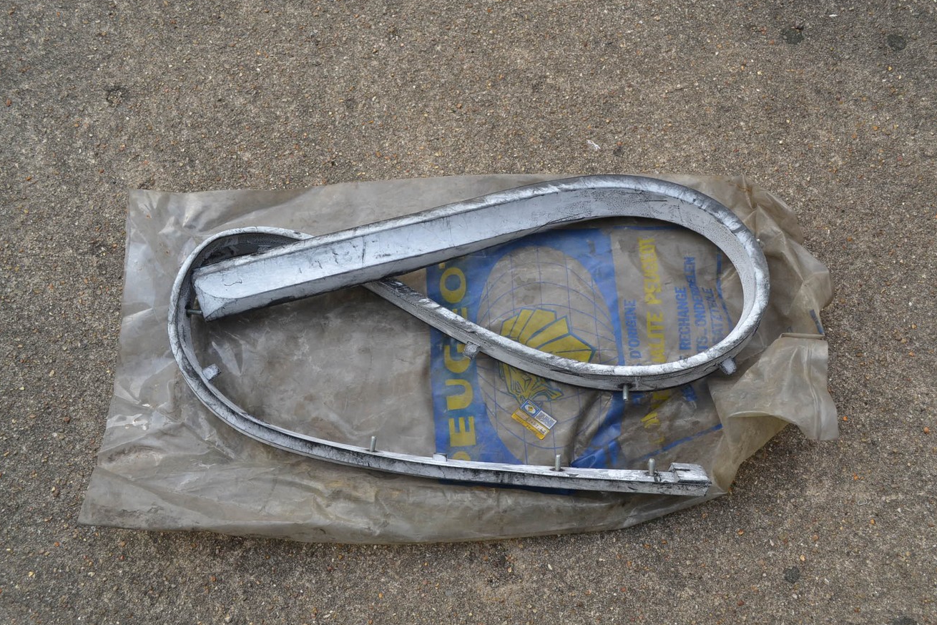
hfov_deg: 55.8
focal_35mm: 34
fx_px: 885
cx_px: 479
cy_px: 311
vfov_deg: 38.9
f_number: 5.6
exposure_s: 1/125
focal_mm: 22
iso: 360
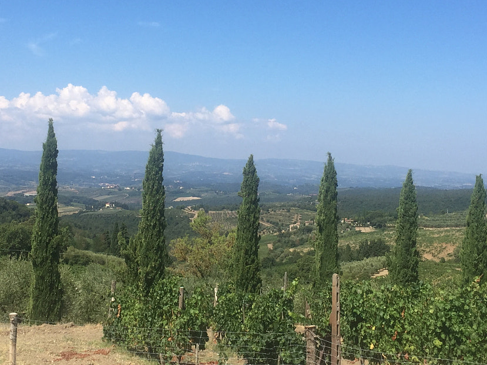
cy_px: 133
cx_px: 211
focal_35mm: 56
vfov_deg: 26.0
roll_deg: -3.7
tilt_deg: +2.2
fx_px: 788
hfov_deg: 34.3
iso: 32
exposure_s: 1/2083
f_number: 2.2
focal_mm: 4.15
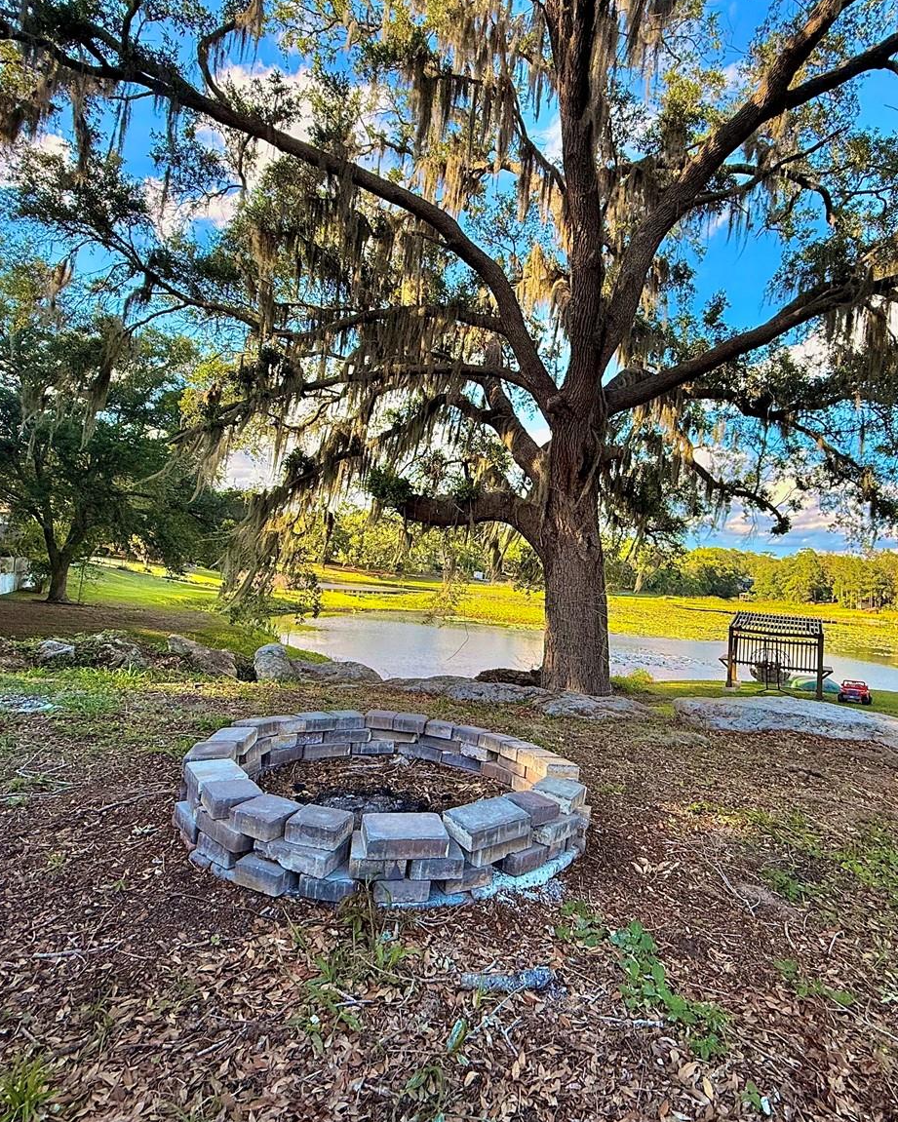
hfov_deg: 70.8
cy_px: 556
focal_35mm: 19
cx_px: 477
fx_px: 631
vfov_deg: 83.3
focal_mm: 2.22
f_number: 2.2
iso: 64
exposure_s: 1/494
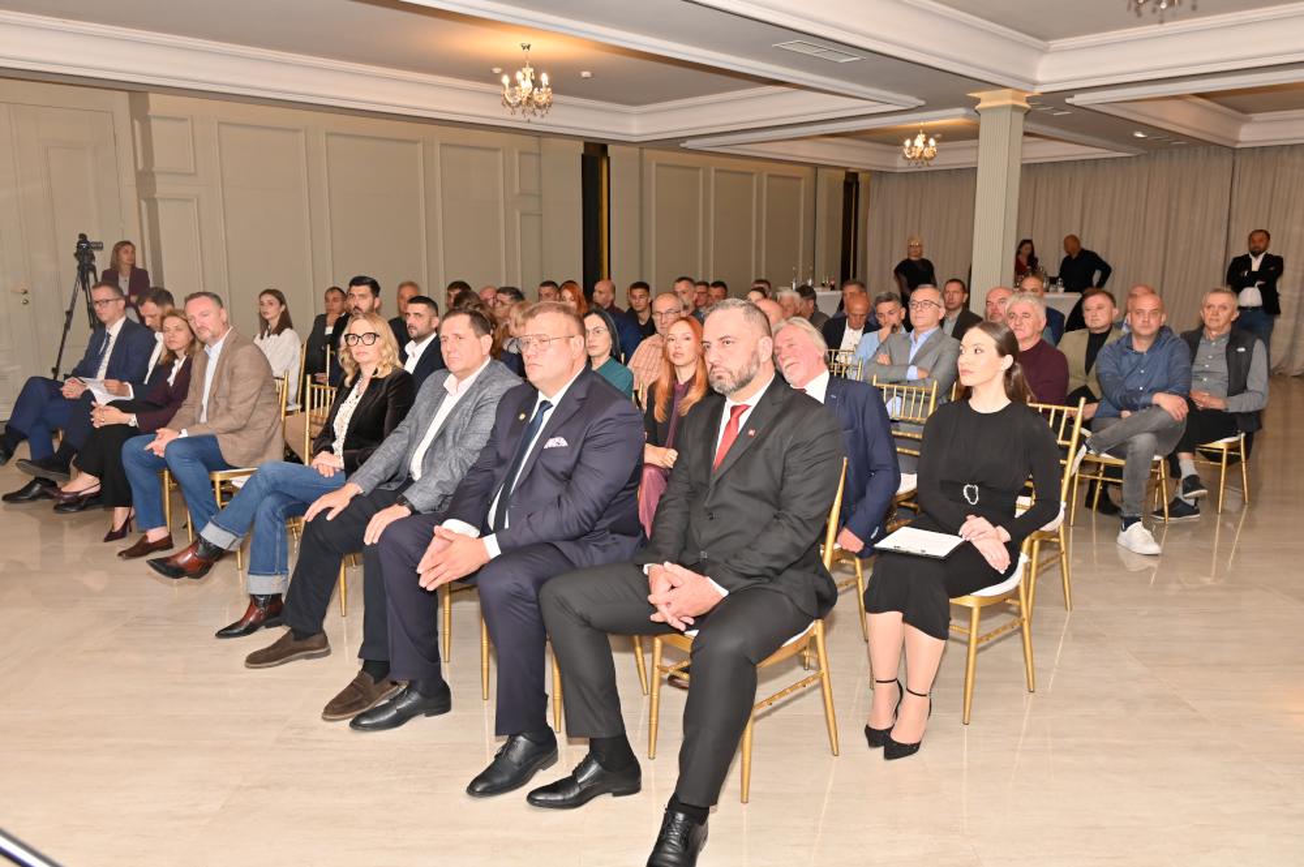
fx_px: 1013
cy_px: 434
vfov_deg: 46.3
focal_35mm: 28
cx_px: 652
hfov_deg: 65.5
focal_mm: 28
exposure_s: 1/200
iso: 800
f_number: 6.3
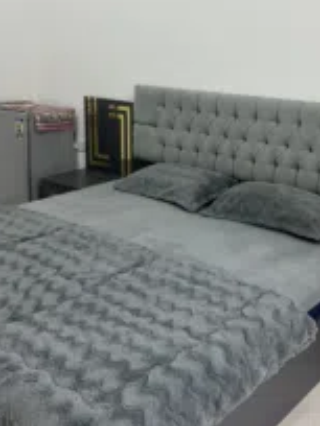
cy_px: 144
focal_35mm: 47
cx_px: 203
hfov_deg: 30.7
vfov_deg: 40.0
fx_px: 579
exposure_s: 1/50
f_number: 1.78
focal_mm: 6.86
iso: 125
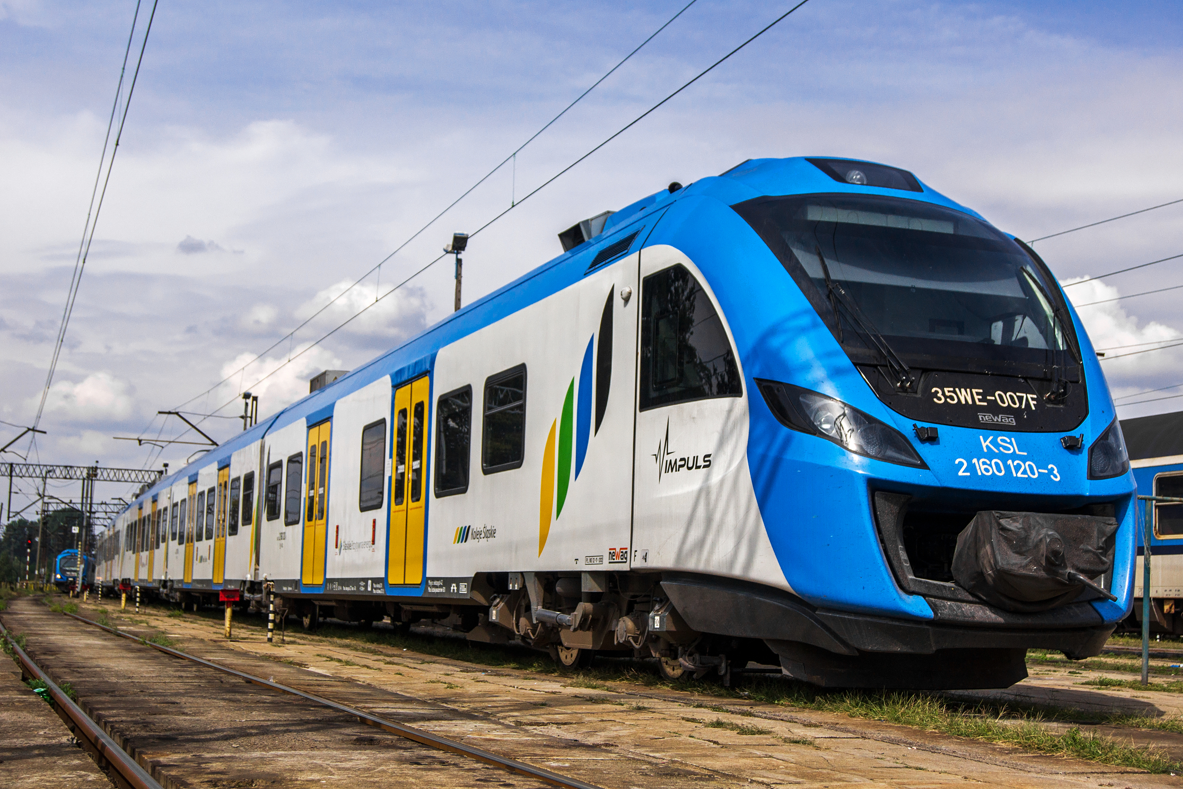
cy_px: 402
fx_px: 1758
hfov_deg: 37.2
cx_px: 600
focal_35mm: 54
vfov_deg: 25.3
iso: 200
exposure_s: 1/2500
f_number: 5.6
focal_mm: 35
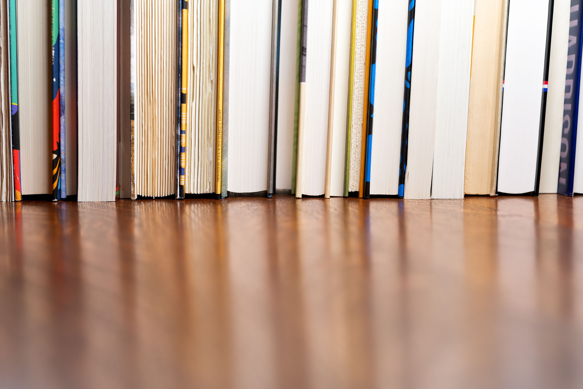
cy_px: 194
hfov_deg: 39.6
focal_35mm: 50
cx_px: 292
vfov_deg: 27.0
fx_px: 810
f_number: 4.5
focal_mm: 50
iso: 500
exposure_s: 1/100
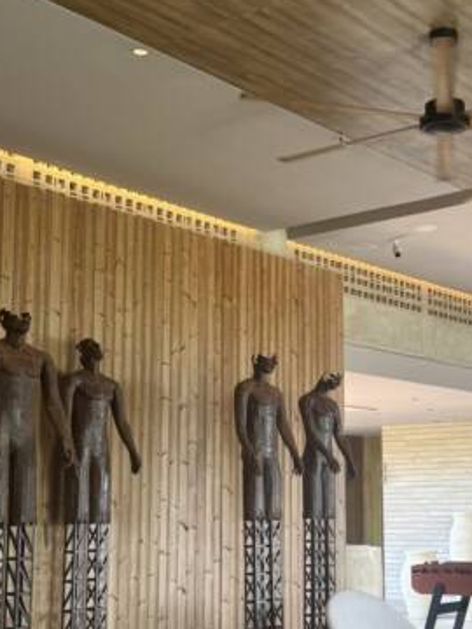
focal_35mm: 60
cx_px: 314
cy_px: 358
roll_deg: +0.1
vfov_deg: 32.1
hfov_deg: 24.3
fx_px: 1091
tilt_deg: +7.6
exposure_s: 1/120
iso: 64
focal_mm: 6.76
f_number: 1.78
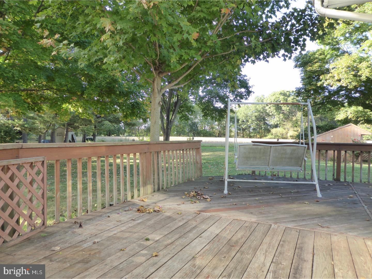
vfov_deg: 56.8
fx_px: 258
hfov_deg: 71.6
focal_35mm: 24
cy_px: 140
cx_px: 186
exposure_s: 1/100
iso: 200
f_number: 3.3
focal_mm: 4.3
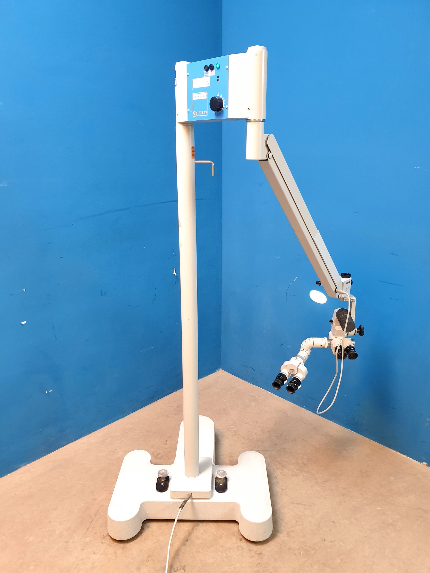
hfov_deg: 53.1
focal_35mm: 26
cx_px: 215
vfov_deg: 67.3
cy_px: 286
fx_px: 431
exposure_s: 1/25
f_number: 2.4
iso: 250
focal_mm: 4.3
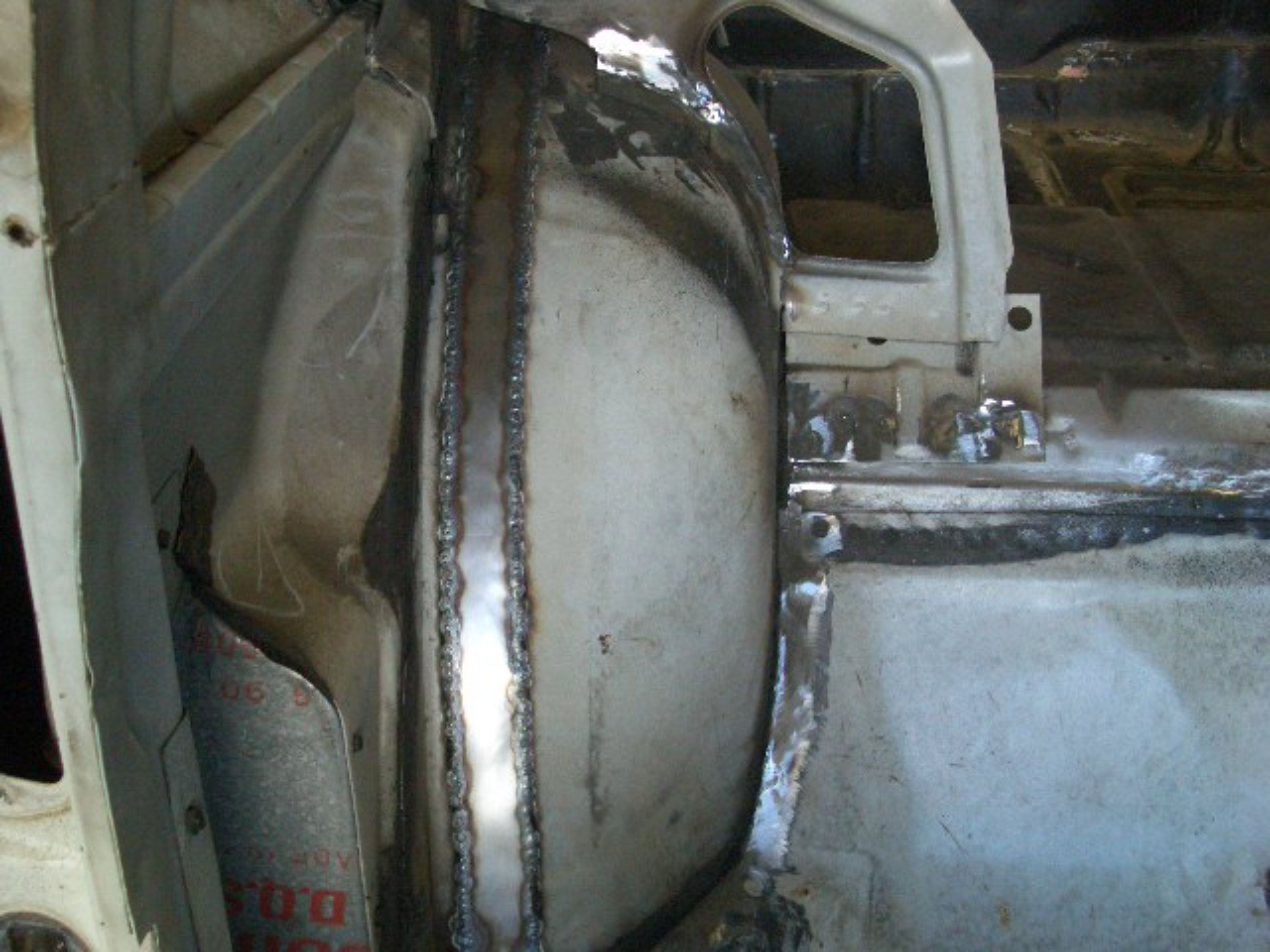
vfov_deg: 29.7
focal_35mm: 49
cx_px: 635
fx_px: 1798
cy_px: 476
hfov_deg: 38.9
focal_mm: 8.2
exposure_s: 1/80
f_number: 3.1
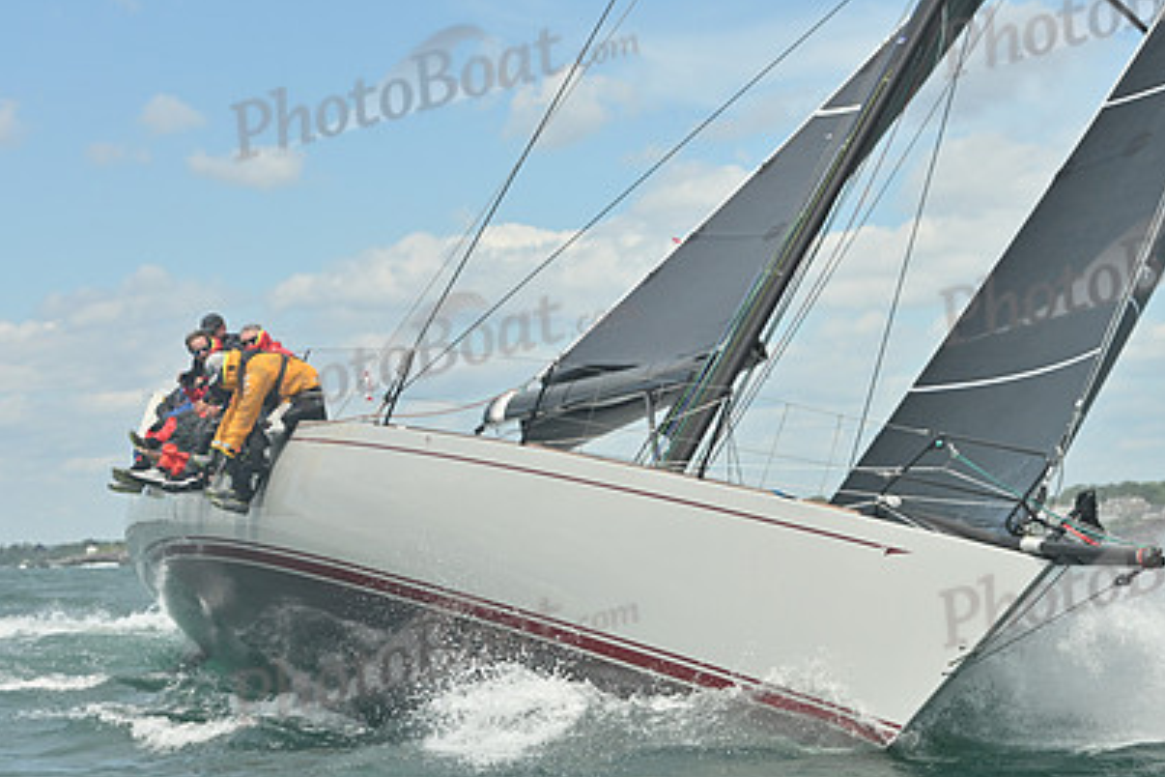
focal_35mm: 124
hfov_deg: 16.5
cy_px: 462
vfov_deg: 11.1
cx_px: 791
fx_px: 4012
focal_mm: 86
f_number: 7.1
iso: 250
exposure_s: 1/1250
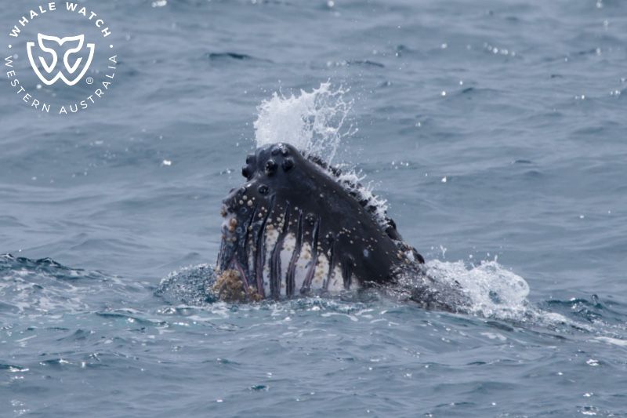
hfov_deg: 3.4
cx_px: 314
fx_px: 10447
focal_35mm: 600
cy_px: 209
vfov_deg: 2.3
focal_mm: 600
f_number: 8
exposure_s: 1/3200
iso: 800
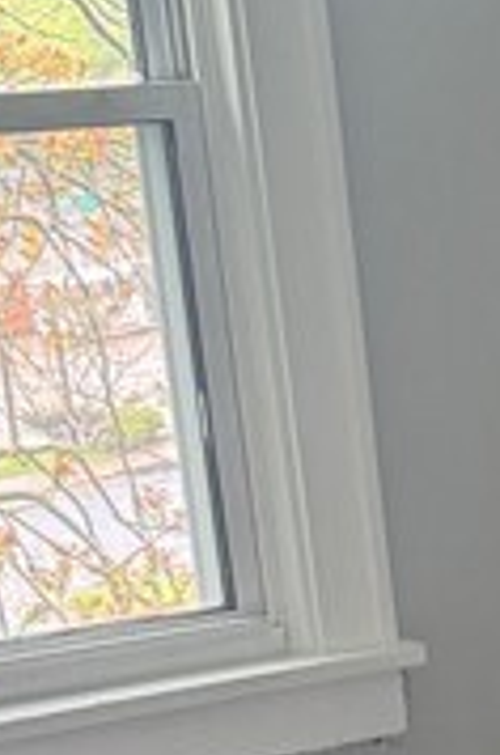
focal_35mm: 144
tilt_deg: -24.8
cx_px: 886
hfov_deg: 9.1
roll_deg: +2.7
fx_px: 3012
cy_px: 1451
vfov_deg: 12.7
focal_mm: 6.76
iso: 200
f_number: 1.78
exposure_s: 1/64
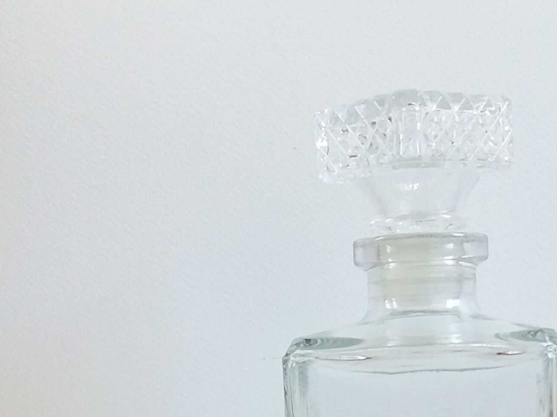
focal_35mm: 89
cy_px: 558
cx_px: 395
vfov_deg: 15.7
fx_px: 1432
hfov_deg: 21.9
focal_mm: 3.7
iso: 100
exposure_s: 1/40
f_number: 1.9
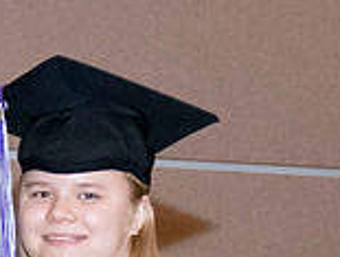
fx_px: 2885
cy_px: 681
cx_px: -46
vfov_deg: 4.9
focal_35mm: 293
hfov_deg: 6.7
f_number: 7.1
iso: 6400
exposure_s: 1/200
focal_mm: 35
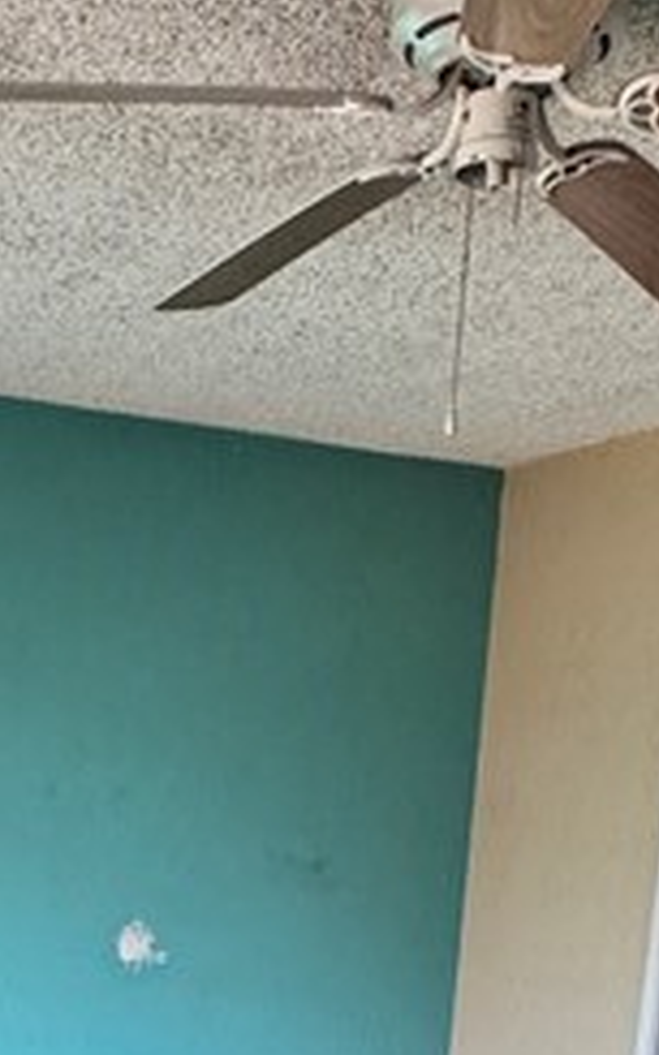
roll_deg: -0.6
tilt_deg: -14.5
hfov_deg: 20.7
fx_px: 1783
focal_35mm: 62
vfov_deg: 28.4
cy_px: 1288
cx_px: 125
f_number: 2.2
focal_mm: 2.22
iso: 250
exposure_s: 1/99
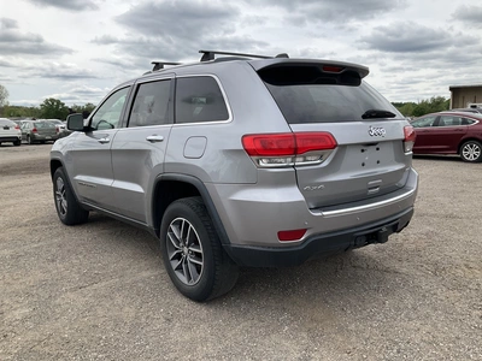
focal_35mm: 29
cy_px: 180
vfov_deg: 48.2
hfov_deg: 61.7
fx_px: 404
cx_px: 241
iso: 25
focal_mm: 3
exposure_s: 1/1675
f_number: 1.8
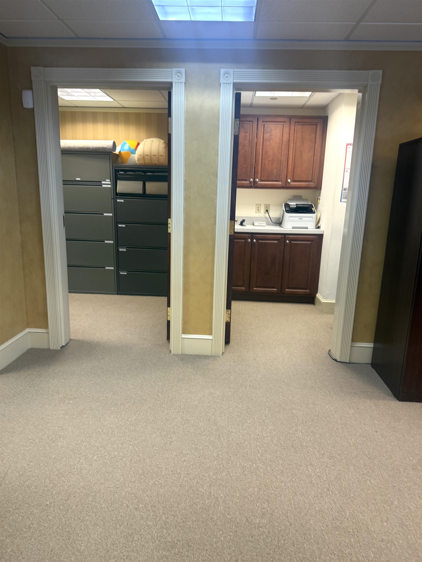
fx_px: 390
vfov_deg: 71.6
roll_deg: +1.0
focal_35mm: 24
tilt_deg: -10.2
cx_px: 211
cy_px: 281
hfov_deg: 56.8
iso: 125
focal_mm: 6.76
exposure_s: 1/60
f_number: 1.78
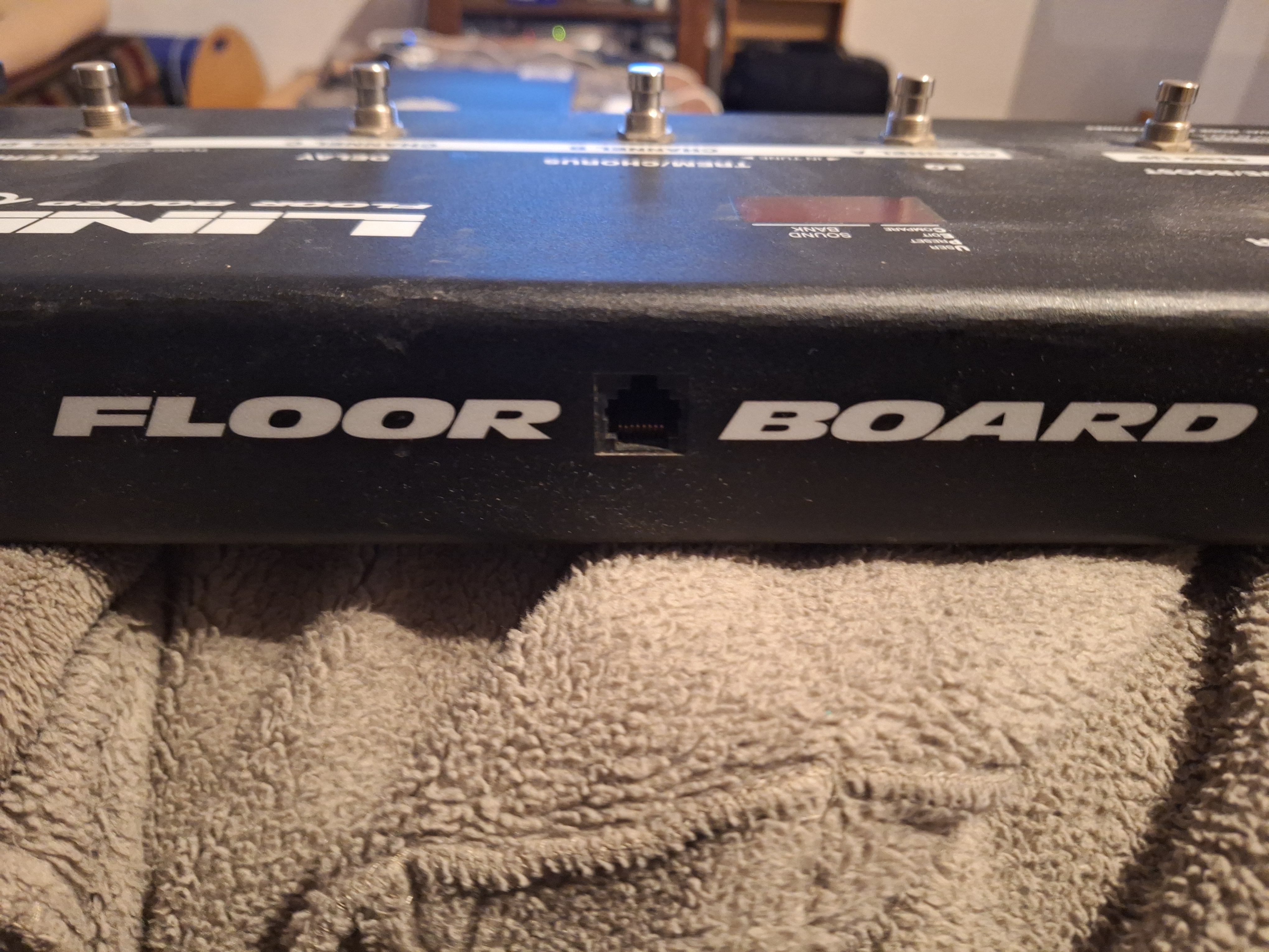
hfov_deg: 73.9
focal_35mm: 23
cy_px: 476
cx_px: 634
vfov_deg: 58.9
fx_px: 843
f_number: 1.8
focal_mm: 5.54
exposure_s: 1/20
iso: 400
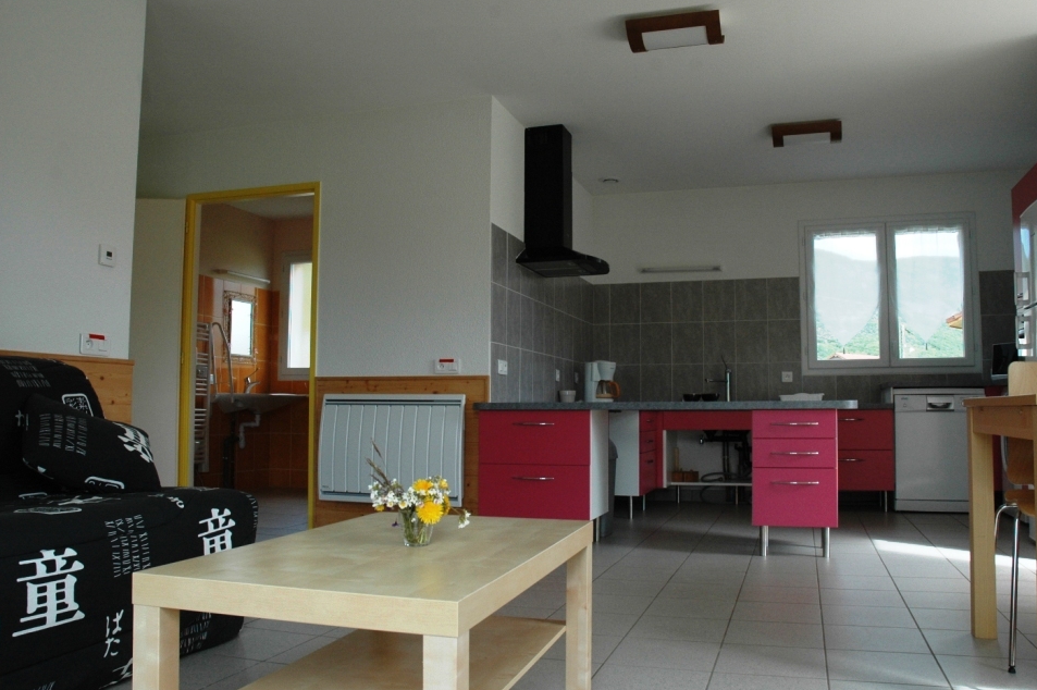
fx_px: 835
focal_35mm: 29
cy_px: 348
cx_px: 551
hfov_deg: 63.6
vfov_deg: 44.9
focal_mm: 18
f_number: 6.3
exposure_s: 1/160
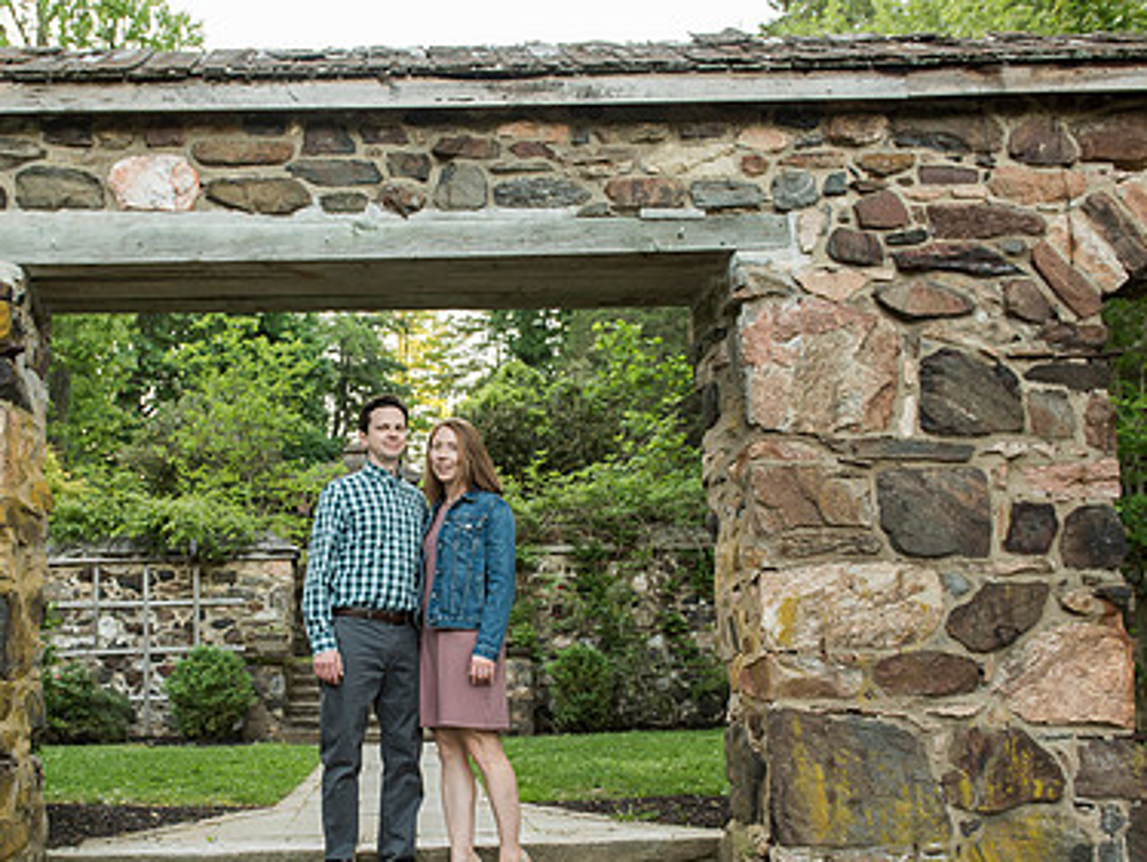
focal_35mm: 37
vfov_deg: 38.5
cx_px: 412
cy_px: 536
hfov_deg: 49.5
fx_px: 1227
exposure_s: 1/160
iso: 800
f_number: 4
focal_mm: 24
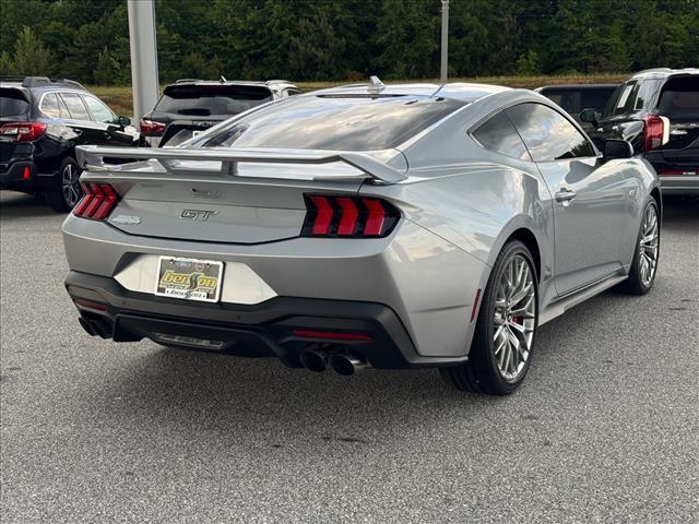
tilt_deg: -7.7
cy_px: 262
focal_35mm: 48
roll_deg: -2.1
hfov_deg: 39.7
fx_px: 969
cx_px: 350
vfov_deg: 30.3
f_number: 1.78
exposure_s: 1/312
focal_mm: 6.76
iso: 64
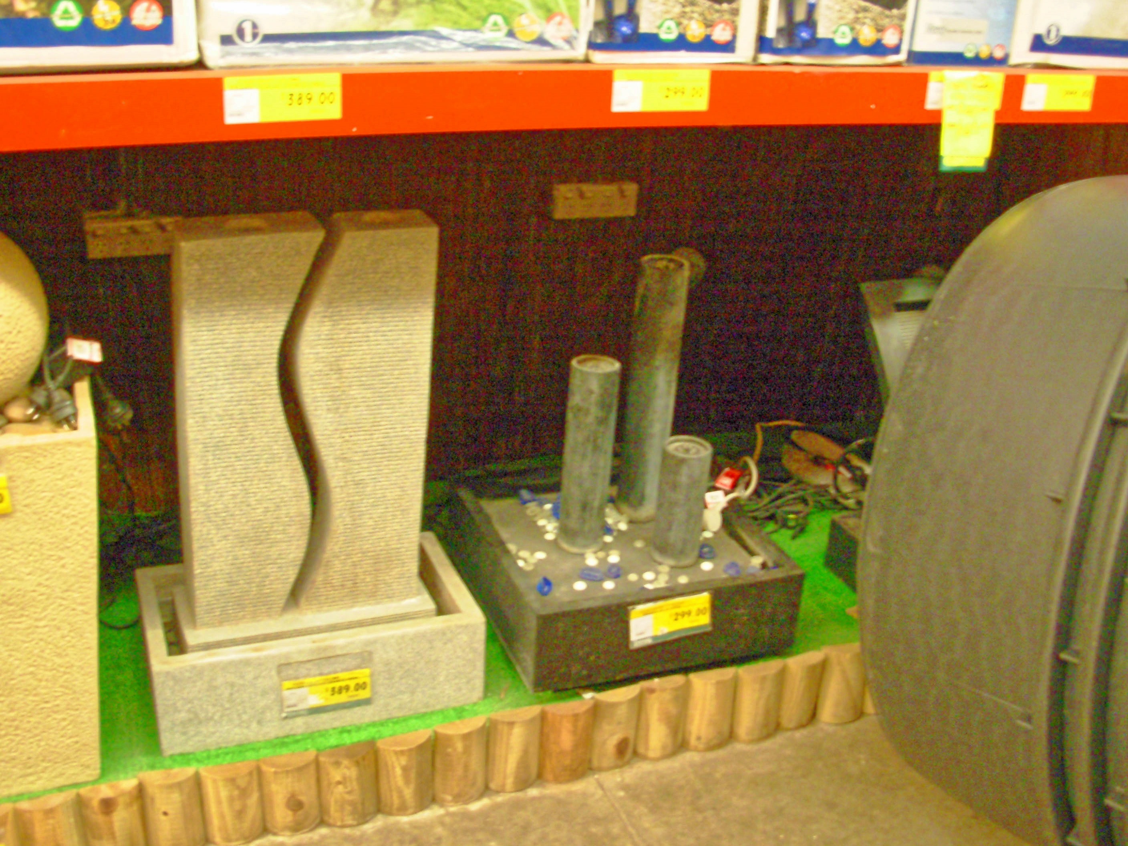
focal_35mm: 38
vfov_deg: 37.7
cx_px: 564
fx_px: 1238
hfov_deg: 49.0
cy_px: 423
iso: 159
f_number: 2.9
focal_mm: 6.3
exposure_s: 1/1.67
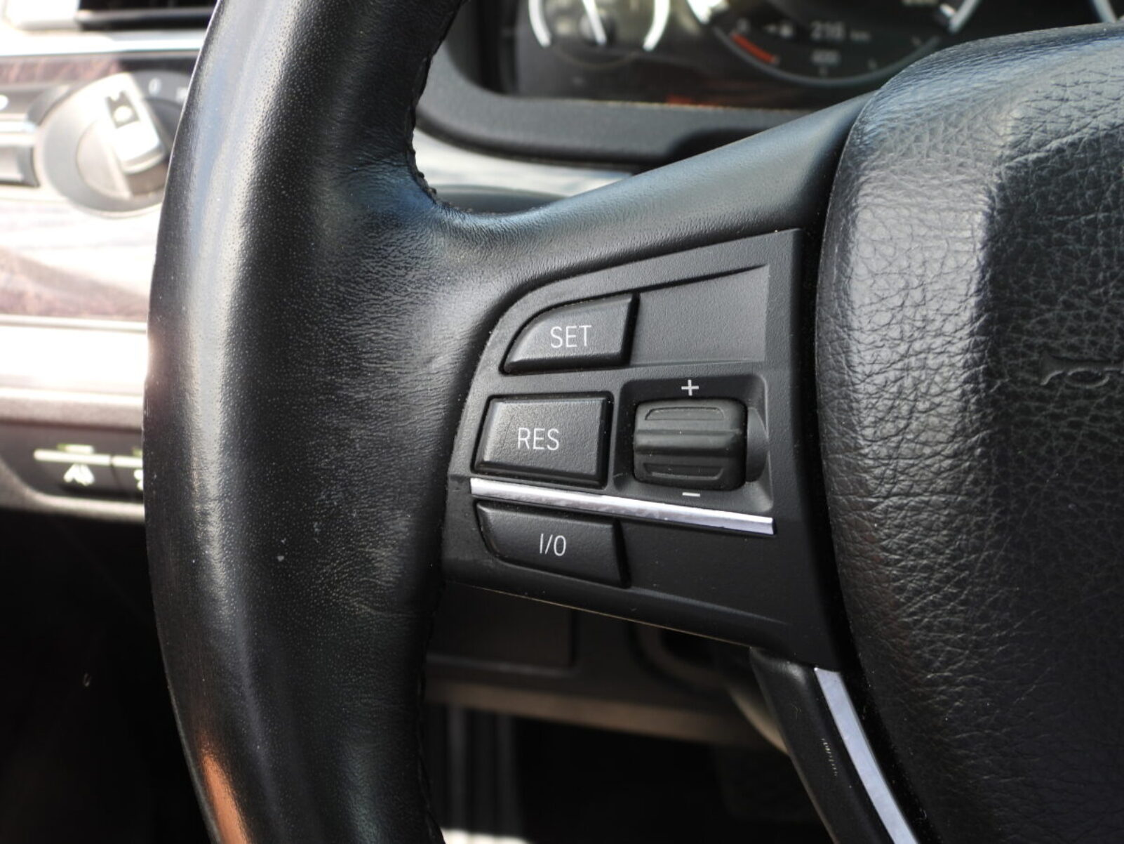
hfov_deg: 42.9
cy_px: 422
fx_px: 1429
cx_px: 562
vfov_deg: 32.9
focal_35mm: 44
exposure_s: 1/100
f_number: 3.2
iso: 100
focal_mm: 7.9
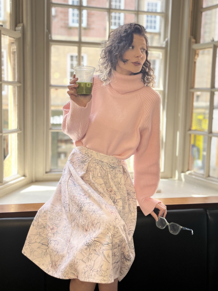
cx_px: 109
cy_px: 146
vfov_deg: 67.3
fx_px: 218
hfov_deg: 53.1
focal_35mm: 26
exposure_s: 1/121
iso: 40
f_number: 1.6
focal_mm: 5.1
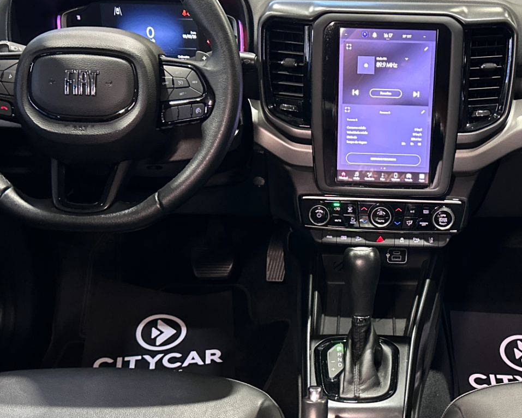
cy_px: 231
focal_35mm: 47
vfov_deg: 32.1
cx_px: 358
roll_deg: -2.2
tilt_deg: -29.5
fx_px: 726
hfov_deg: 39.0
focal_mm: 6.86
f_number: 1.78
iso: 1000
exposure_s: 1/47
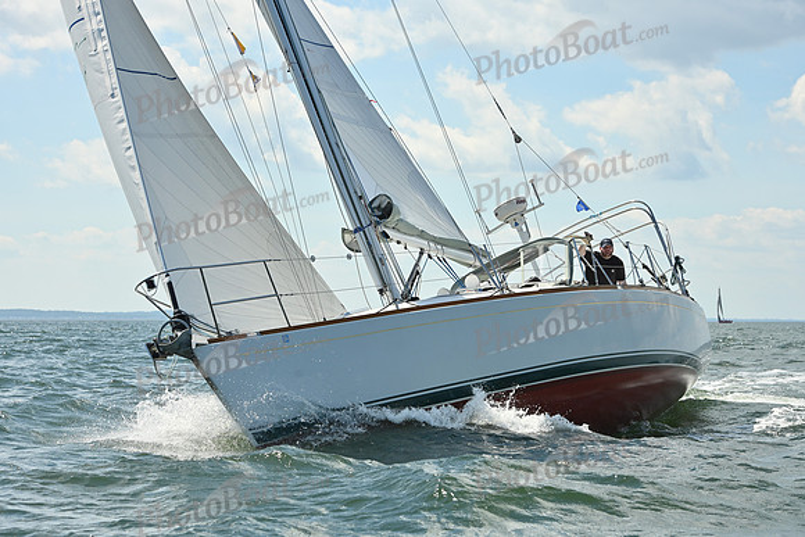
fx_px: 2192
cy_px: 268
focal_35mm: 98
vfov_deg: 14.0
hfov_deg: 20.8
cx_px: 402
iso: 250
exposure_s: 1/1250
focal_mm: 98
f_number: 9
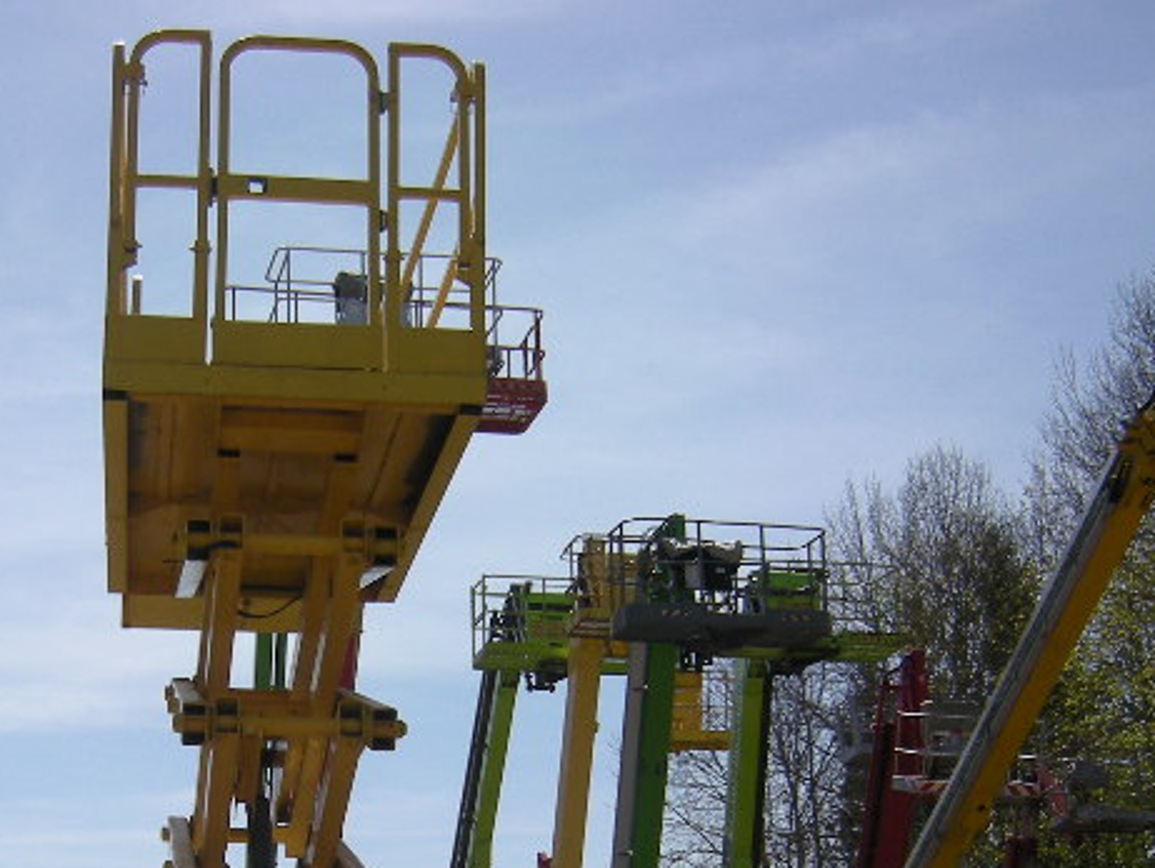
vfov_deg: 22.7
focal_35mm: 62
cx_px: 302
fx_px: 2070
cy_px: 878
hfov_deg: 30.7
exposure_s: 1/514
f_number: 5.6
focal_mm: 4.7
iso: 64
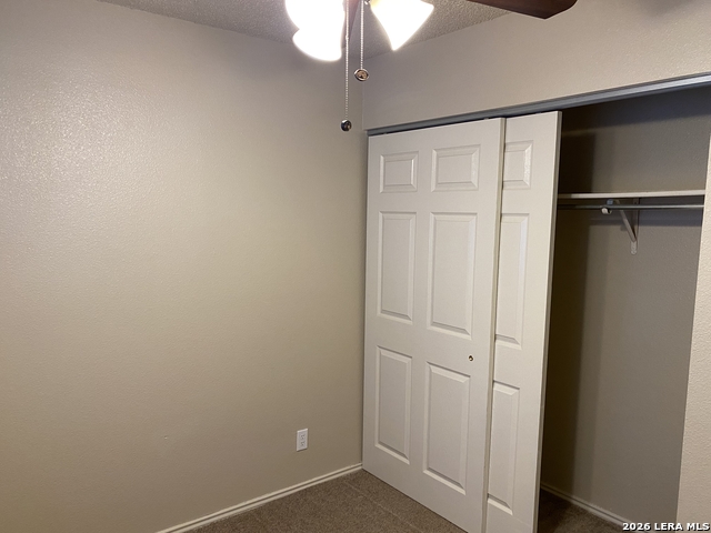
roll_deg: -0.6
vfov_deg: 53.1
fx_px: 534
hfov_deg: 67.3
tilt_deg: -6.7
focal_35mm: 26
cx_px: 356
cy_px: 266
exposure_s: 1/60
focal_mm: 4.25
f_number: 1.8
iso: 200
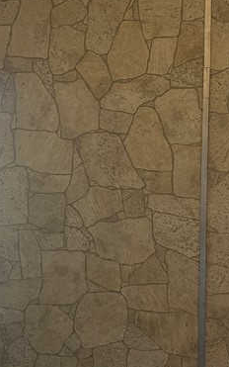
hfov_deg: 17.2
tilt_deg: -2.2
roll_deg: -1.7
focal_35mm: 76
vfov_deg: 27.1
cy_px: 152
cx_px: 123
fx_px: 759
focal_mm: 5.7
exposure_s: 1/60
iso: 80
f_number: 1.5
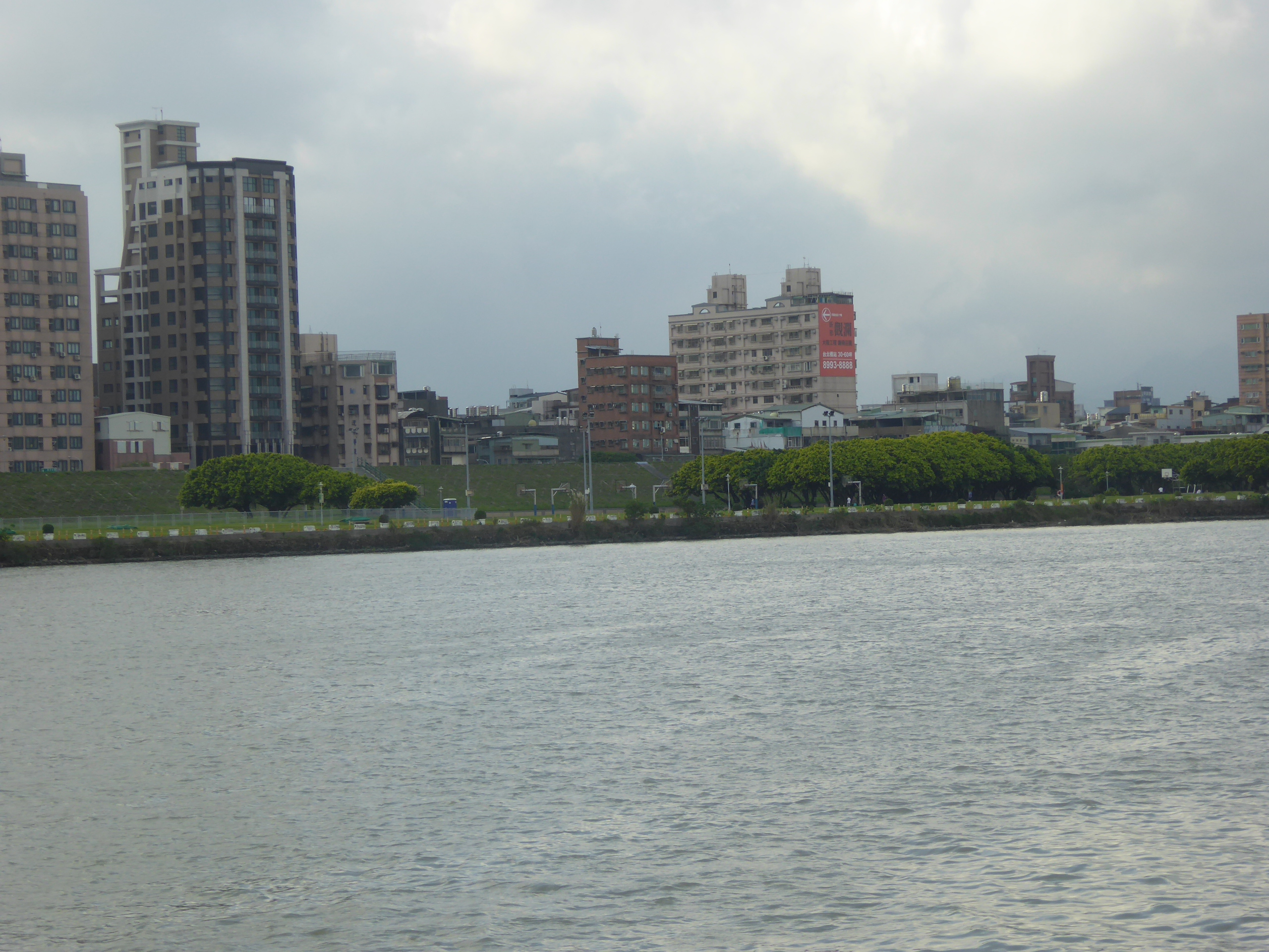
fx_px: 3336
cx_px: 634
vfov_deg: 16.2
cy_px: 476
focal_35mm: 91
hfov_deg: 21.5
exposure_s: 1/320
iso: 100
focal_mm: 15
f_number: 4.8
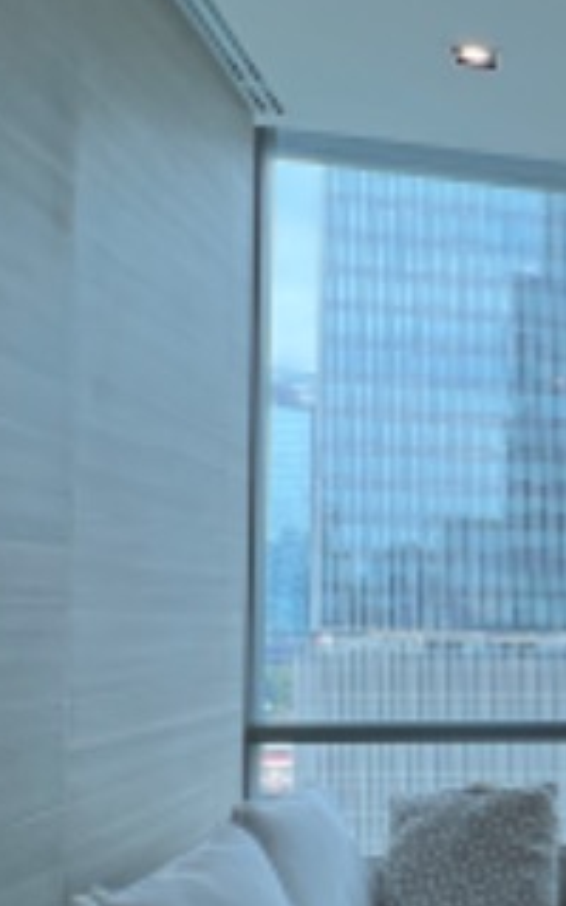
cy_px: 620
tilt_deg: +0.6
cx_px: 923
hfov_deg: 22.4
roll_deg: +0.2
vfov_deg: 45.4
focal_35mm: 43
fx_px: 1061
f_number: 1.8
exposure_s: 1/146
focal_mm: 1.57
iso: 32
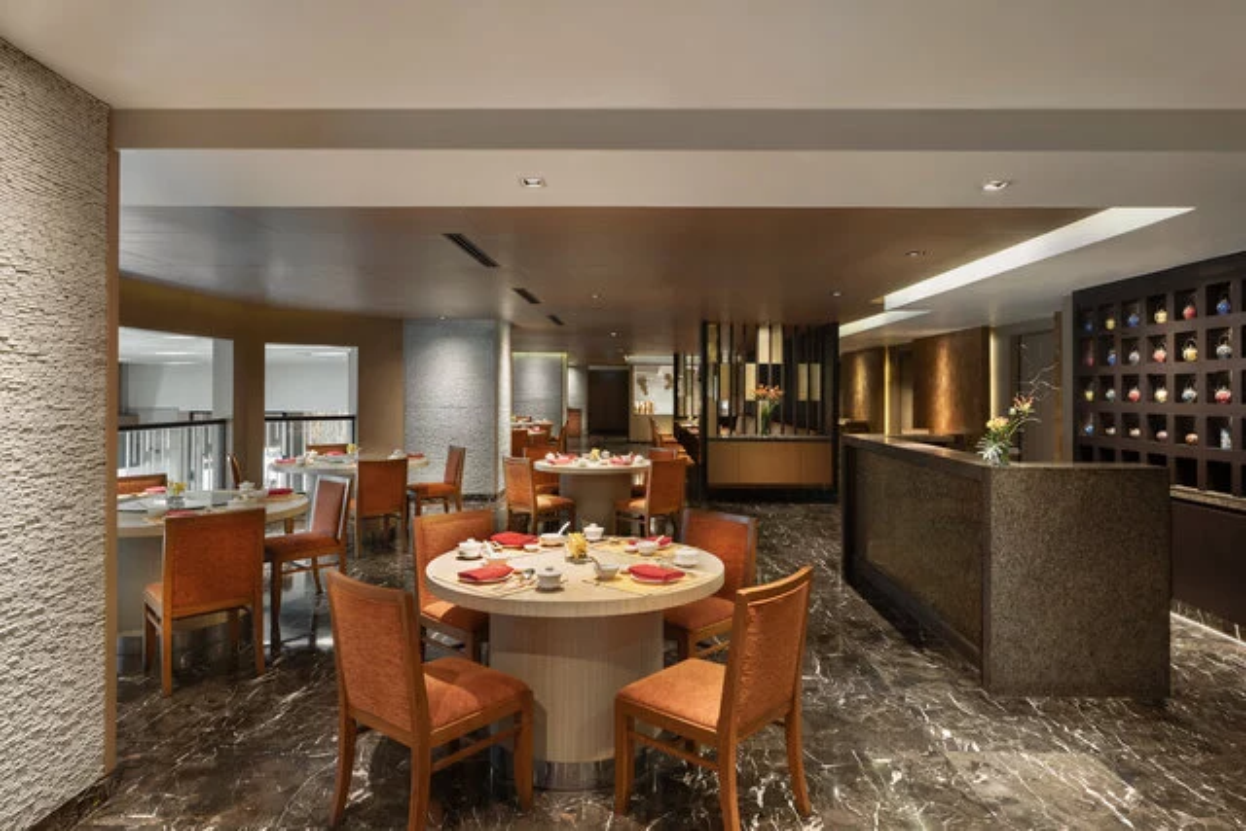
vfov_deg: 59.5
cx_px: 623
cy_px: 416
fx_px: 727
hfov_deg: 81.2
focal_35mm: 21
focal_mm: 21
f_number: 8
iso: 100
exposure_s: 1
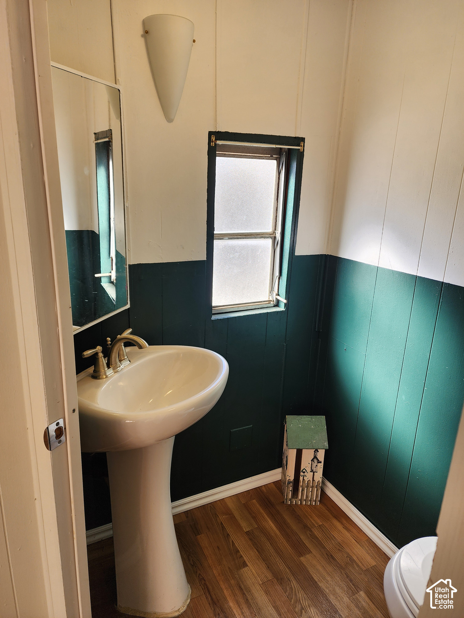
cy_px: 309
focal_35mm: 23
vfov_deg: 73.9
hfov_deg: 58.9
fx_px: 411
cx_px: 232
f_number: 1.8
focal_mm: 6.4
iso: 40
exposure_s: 1/120
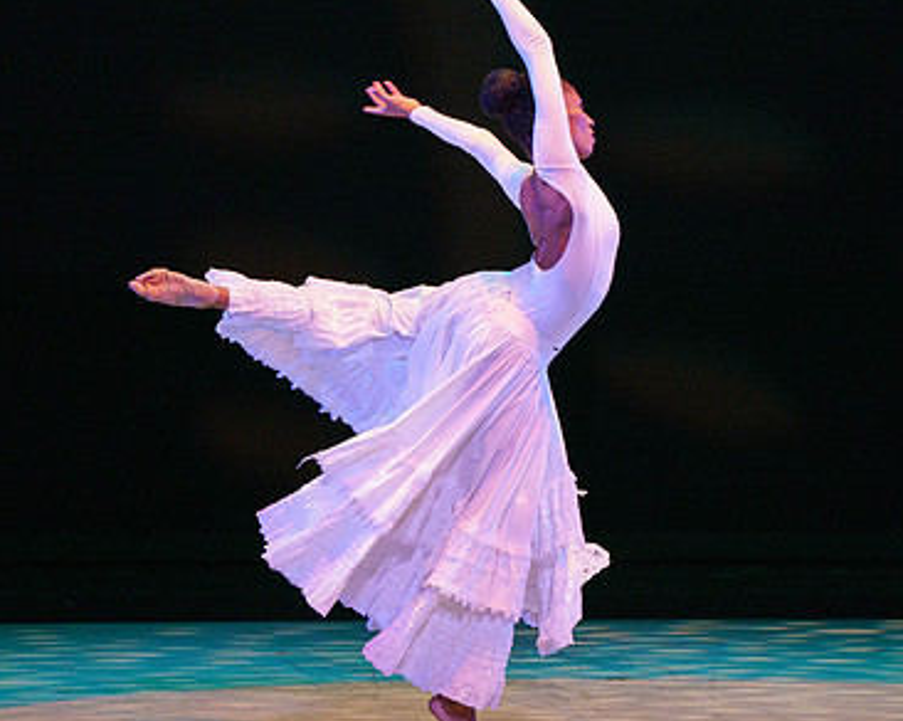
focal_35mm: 560
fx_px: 14950
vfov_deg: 2.8
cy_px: 335
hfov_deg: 3.5
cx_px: 595
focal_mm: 376
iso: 5000
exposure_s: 1/400
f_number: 6.3
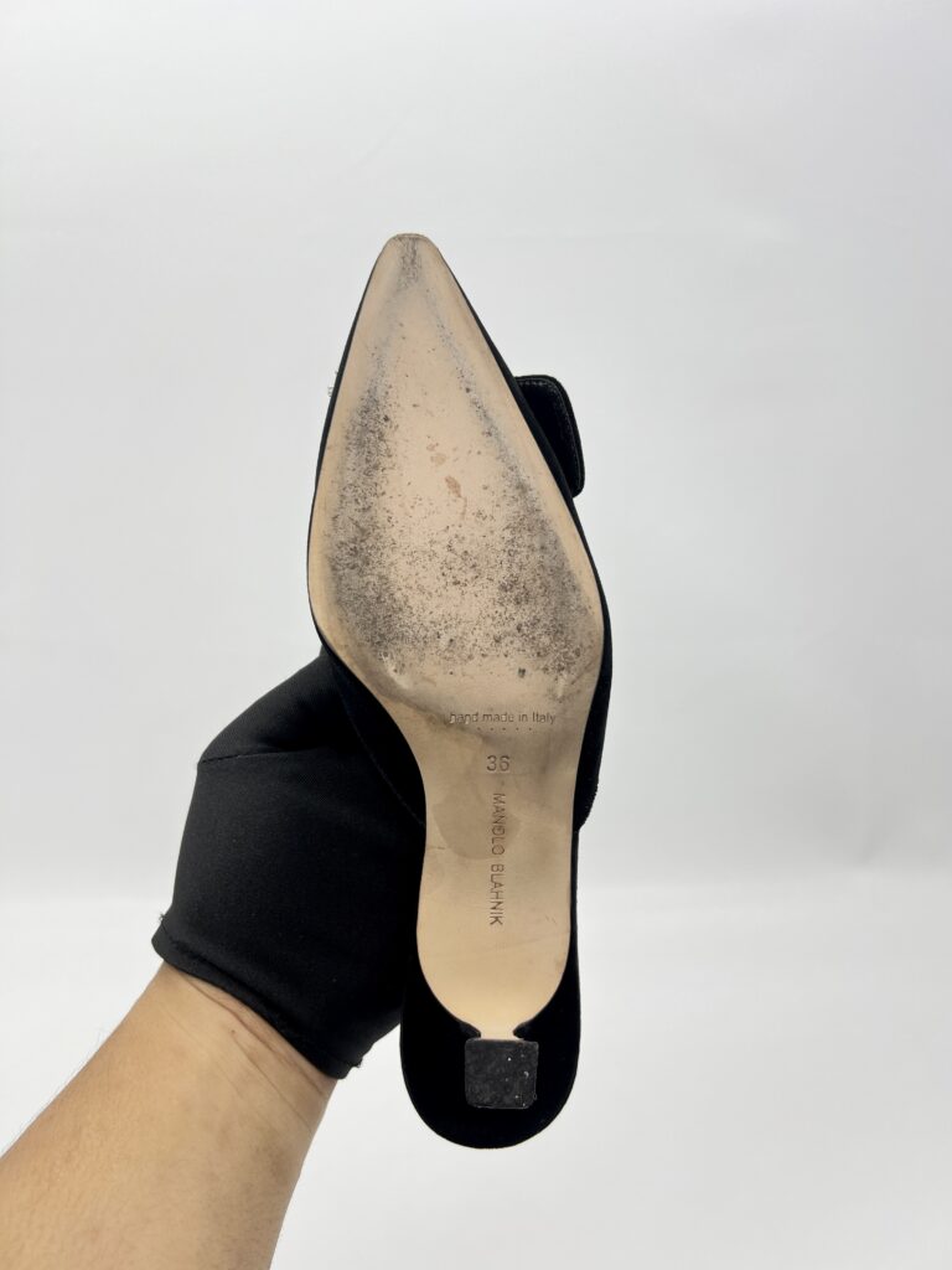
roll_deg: +0.0
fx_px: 953
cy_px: 635
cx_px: 476
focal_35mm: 26
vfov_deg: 67.3
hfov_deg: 53.1
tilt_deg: -18.0
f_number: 1.5
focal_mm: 5.7
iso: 32
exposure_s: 1/118
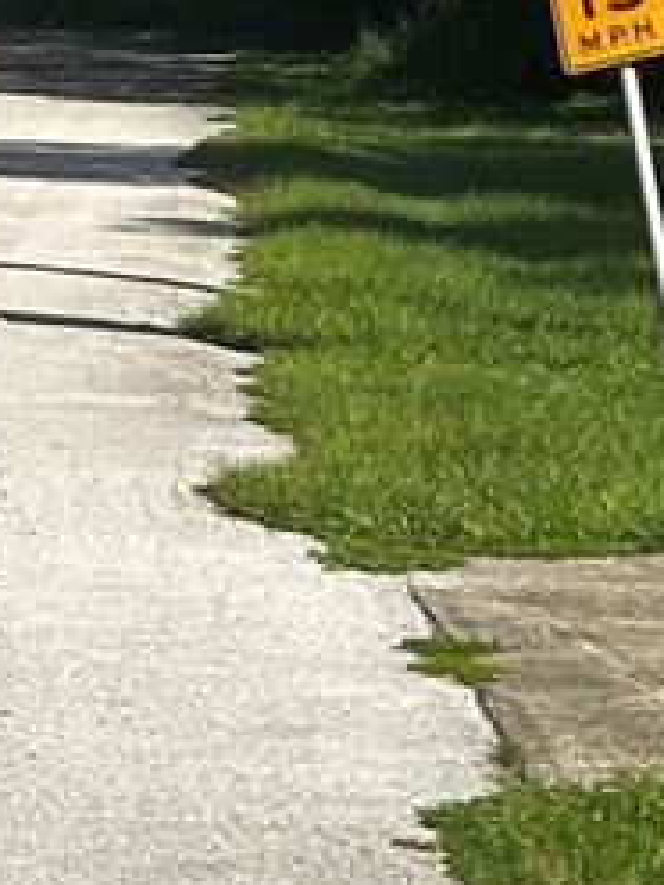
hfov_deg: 6.2
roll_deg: -3.1
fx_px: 5934
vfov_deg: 8.1
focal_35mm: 232
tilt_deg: +10.8
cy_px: -978
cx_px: 1442
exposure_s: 1/2667
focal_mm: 6.86
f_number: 1.78
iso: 64
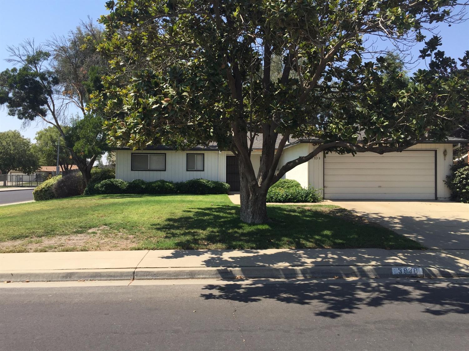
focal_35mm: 29
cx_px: 234
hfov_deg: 61.7
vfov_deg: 48.2
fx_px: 393
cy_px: 176
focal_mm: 4.15
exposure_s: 1/1276
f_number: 2.2
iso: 32
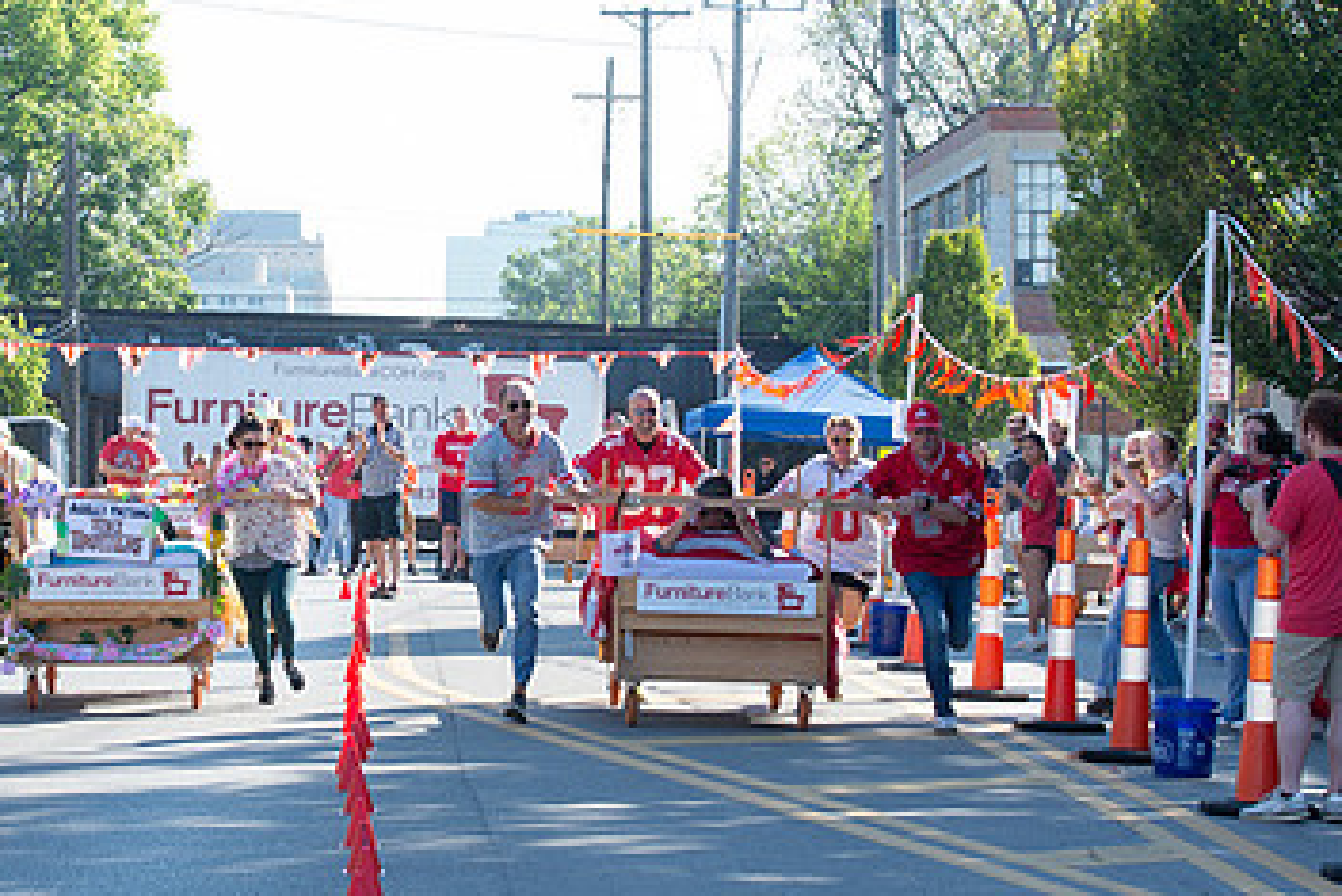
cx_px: 413
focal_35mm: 138
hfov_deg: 14.8
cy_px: 460
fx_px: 5146
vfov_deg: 9.9
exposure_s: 1/250
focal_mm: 70
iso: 200
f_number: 7.1
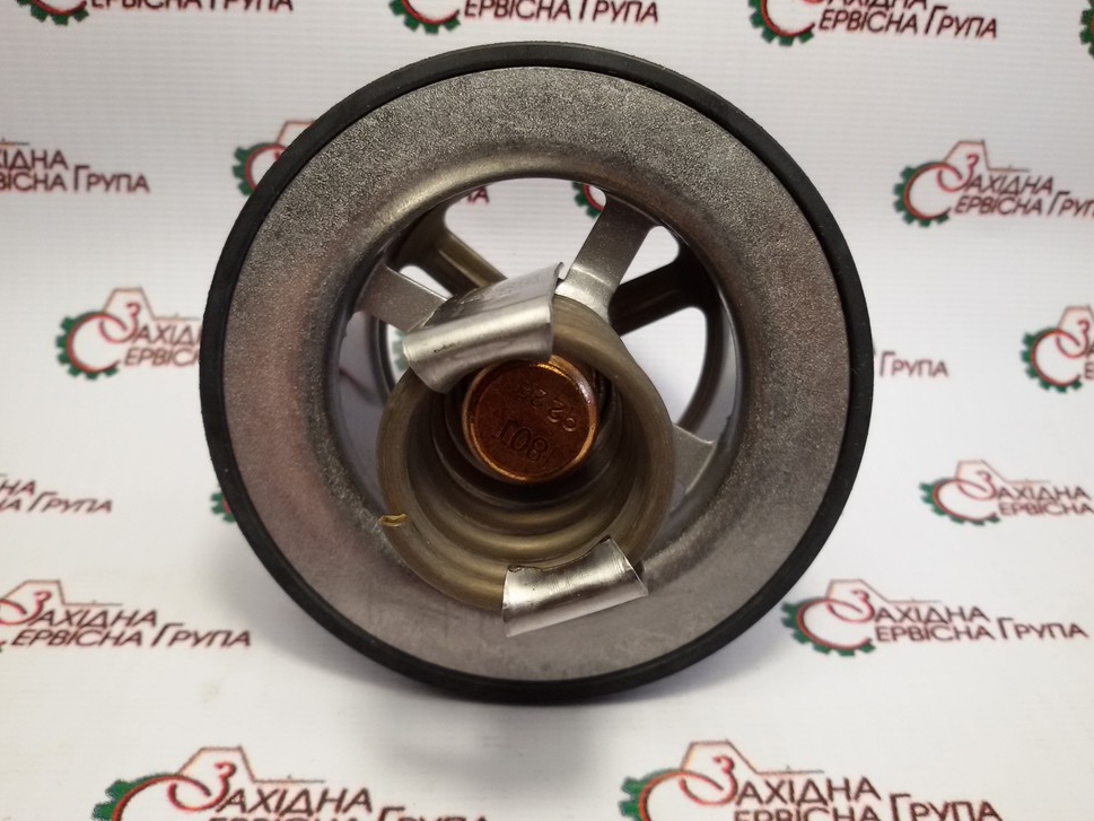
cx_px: 550
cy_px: 402
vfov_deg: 44.2
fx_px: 1011
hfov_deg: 56.8
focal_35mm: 32
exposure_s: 1/100
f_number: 2.4
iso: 64
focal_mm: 2.93
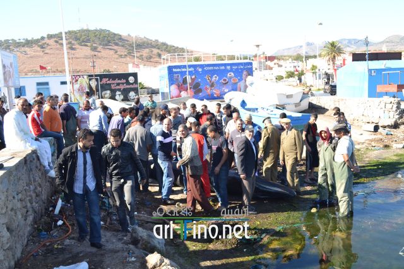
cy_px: 134
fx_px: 370
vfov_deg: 39.9
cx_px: 202
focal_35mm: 33
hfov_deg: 57.2
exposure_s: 1/200
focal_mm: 22
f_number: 7.1
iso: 100
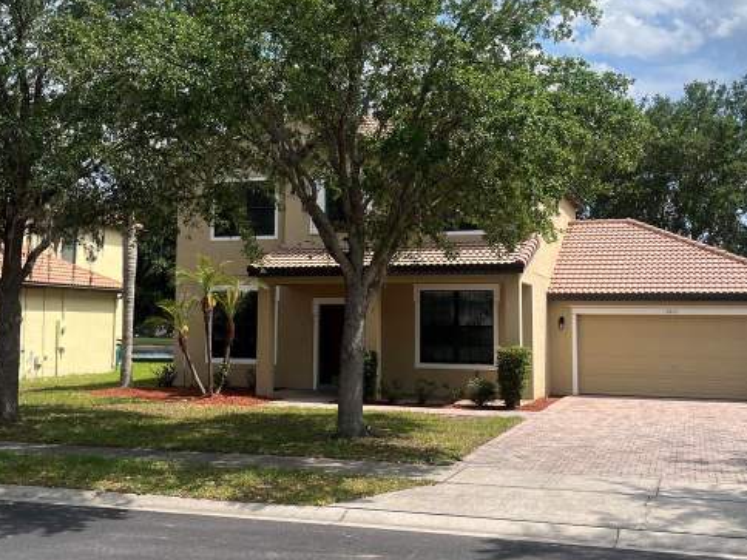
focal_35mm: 43
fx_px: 928
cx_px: 363
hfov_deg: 43.8
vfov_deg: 33.5
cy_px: 233
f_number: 1.6
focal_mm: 5.1
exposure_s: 1/2632
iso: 50
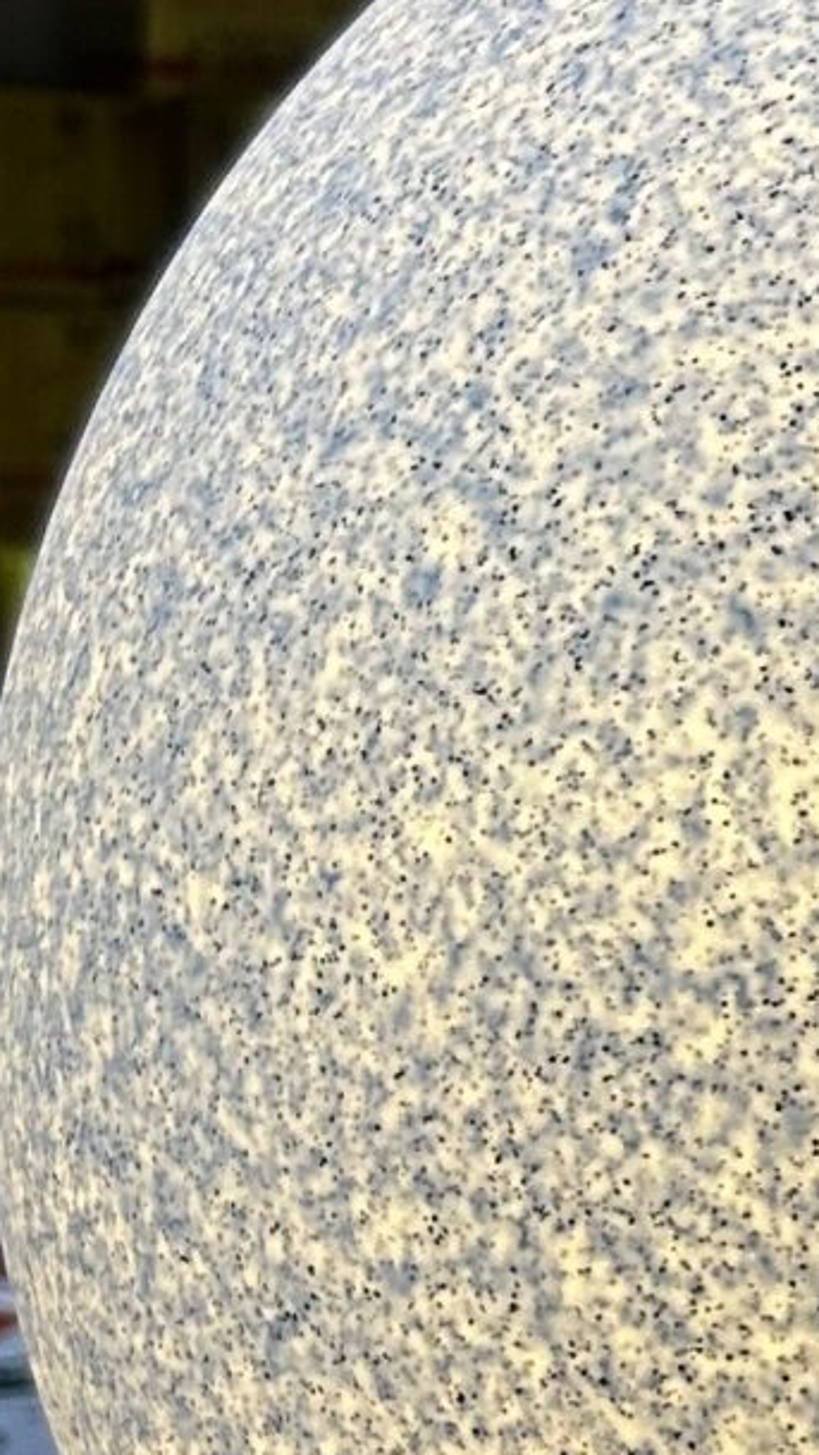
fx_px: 4590
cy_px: 862
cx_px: 1385
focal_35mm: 119
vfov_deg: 18.0
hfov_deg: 9.8
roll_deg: -1.2
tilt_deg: -11.1
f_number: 1.5
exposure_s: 1/100
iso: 100
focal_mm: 5.7
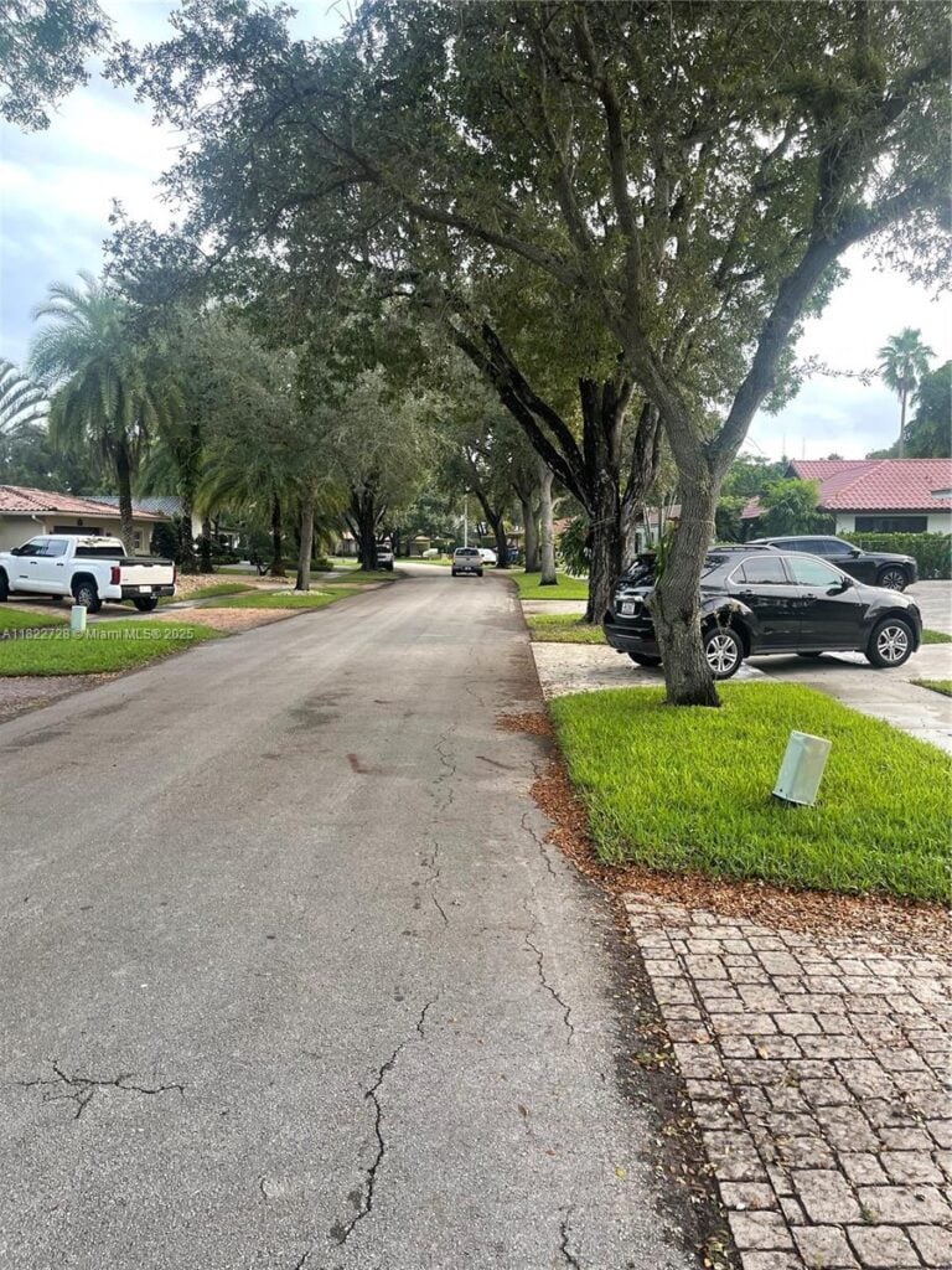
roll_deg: +1.3
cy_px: 635
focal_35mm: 26
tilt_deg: -3.8
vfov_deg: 67.3
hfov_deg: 53.1
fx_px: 953
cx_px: 476
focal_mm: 5.1
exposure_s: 1/121
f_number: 1.6
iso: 125
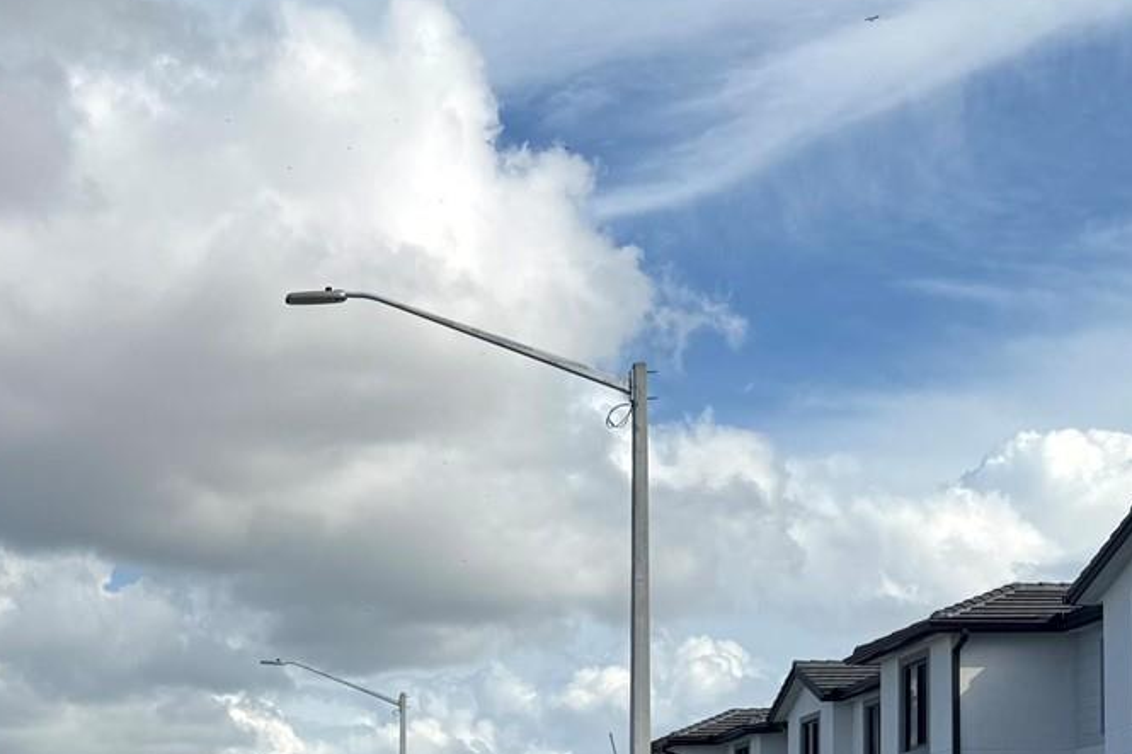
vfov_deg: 21.2
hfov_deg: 31.8
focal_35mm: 60
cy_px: 886
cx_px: 115
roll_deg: -0.7
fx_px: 1886
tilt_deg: +0.6
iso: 80
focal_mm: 6.76
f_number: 1.78
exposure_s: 1/6410
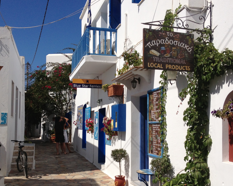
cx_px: 114
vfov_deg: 31.4
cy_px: 111
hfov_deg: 38.8
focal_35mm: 48
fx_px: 331
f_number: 2.4
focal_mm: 4.28
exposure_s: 1/3690
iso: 50
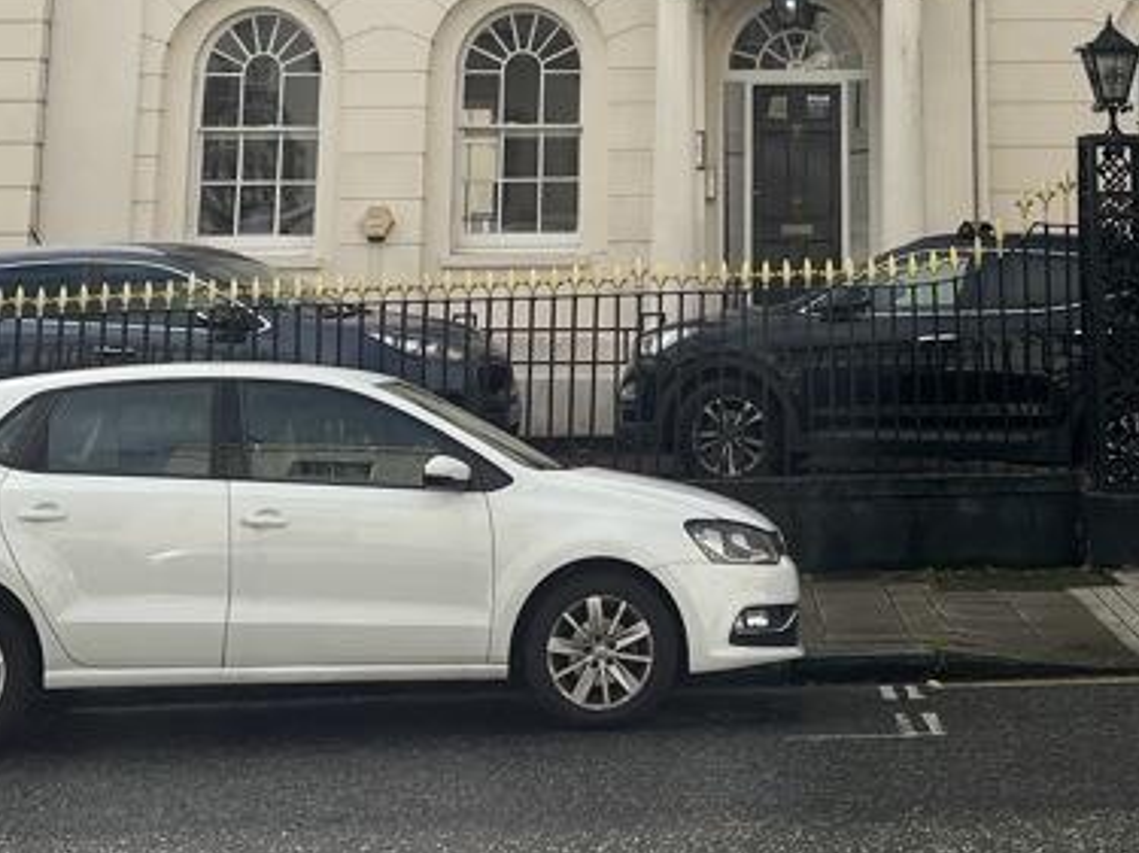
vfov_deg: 19.2
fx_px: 2335
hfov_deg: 27.2
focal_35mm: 71
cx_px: 802
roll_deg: +1.2
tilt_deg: +12.3
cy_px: -237
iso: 50
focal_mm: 5.1
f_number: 1.6
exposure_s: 1/4310
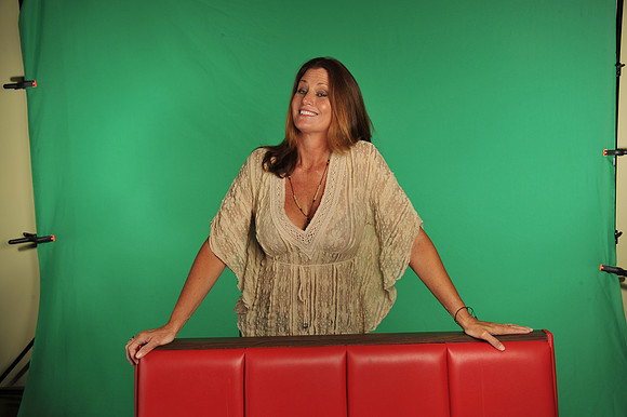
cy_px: 208
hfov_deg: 43.6
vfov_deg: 29.8
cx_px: 314
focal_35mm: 45
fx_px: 783
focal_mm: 45
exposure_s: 1/125
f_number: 8
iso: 200
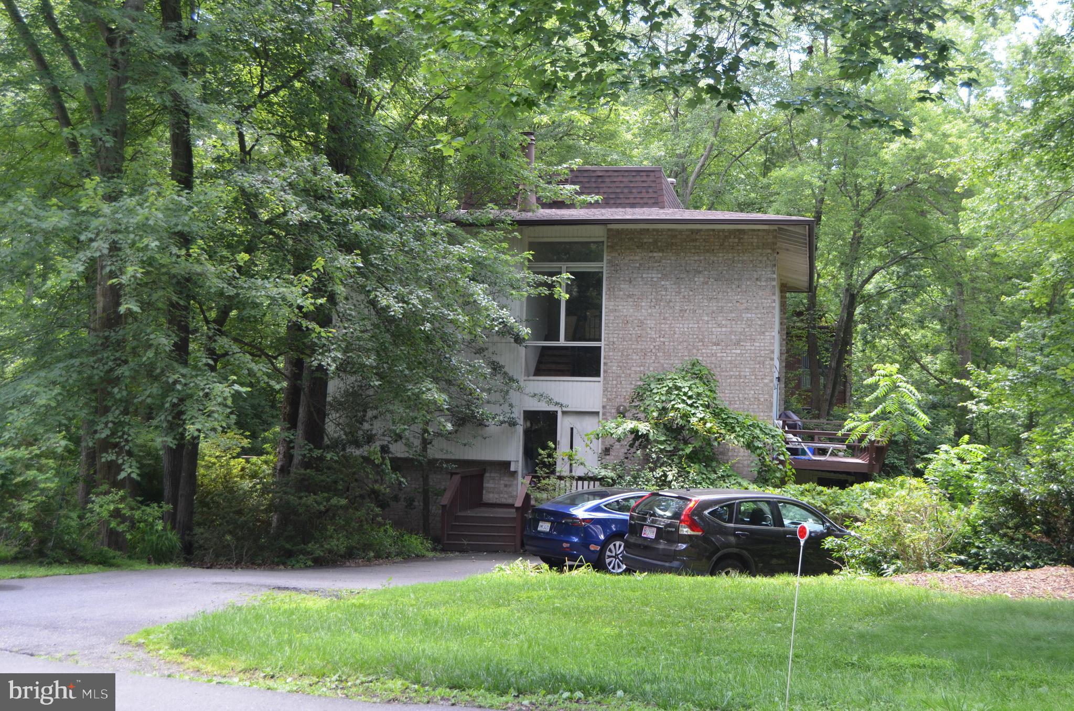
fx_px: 1250
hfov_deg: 46.5
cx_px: 537
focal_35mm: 42
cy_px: 356
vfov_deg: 31.7
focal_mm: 28
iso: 400
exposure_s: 1/125
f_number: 5.6
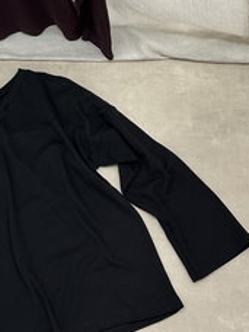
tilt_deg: -52.1
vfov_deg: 33.4
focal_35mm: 56
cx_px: 71
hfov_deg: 25.9
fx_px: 537
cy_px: 66
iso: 200
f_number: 1.78
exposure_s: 1/100
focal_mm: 6.86
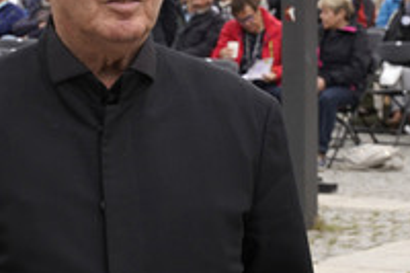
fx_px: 1309
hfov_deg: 17.7
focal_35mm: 115
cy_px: 86
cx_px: 93
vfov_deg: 11.9
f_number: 8
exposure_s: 1/60
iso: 100
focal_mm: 51
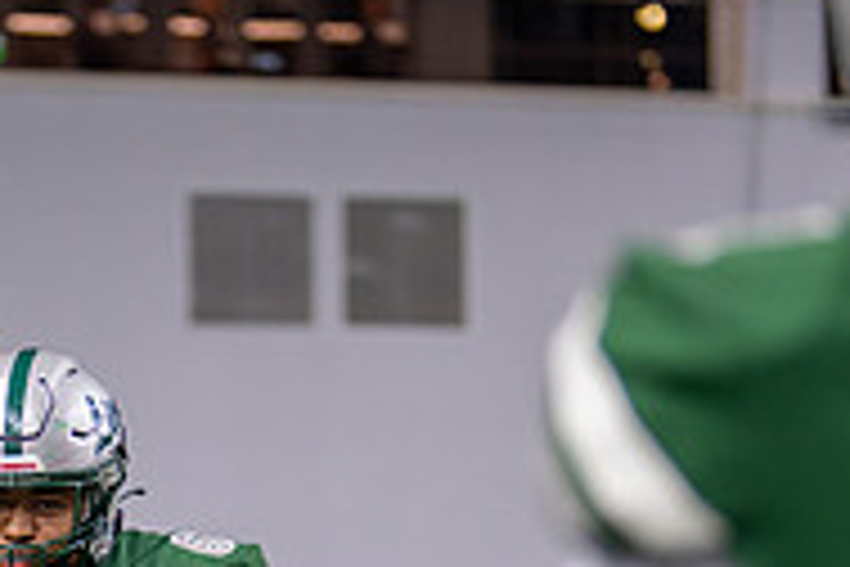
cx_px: 50
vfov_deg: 7.6
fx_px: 4202
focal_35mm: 178
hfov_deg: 11.5
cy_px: 766
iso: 500
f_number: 1.2
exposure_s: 1/1000
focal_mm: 50
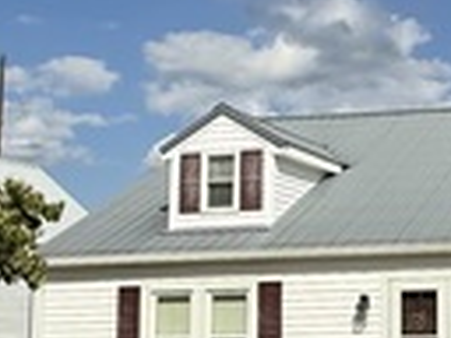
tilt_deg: +5.3
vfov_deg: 20.1
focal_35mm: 73
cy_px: 229
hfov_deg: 23.7
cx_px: 580
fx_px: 951
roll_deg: +1.8
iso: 50
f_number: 2.2
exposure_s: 1/4762
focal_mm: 2.22
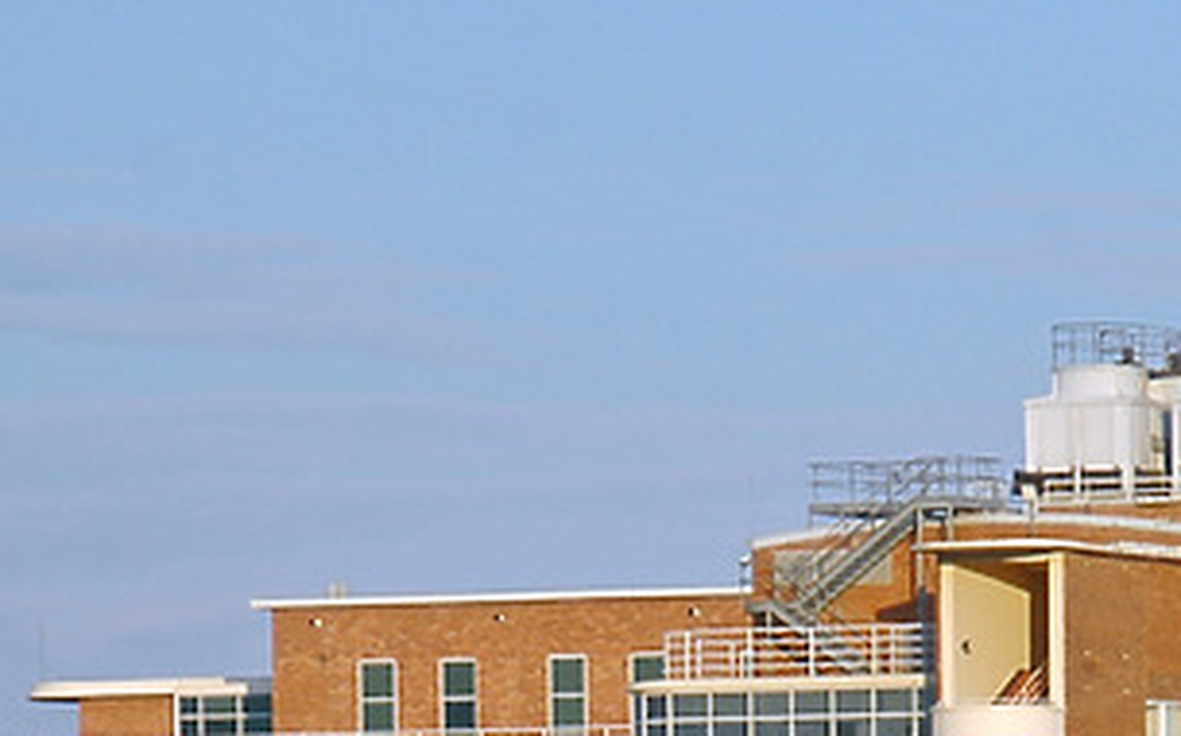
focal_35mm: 543
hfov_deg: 3.9
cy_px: 864
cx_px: 1158
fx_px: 17461
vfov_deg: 2.4
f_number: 6.3
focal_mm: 120
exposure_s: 1/640
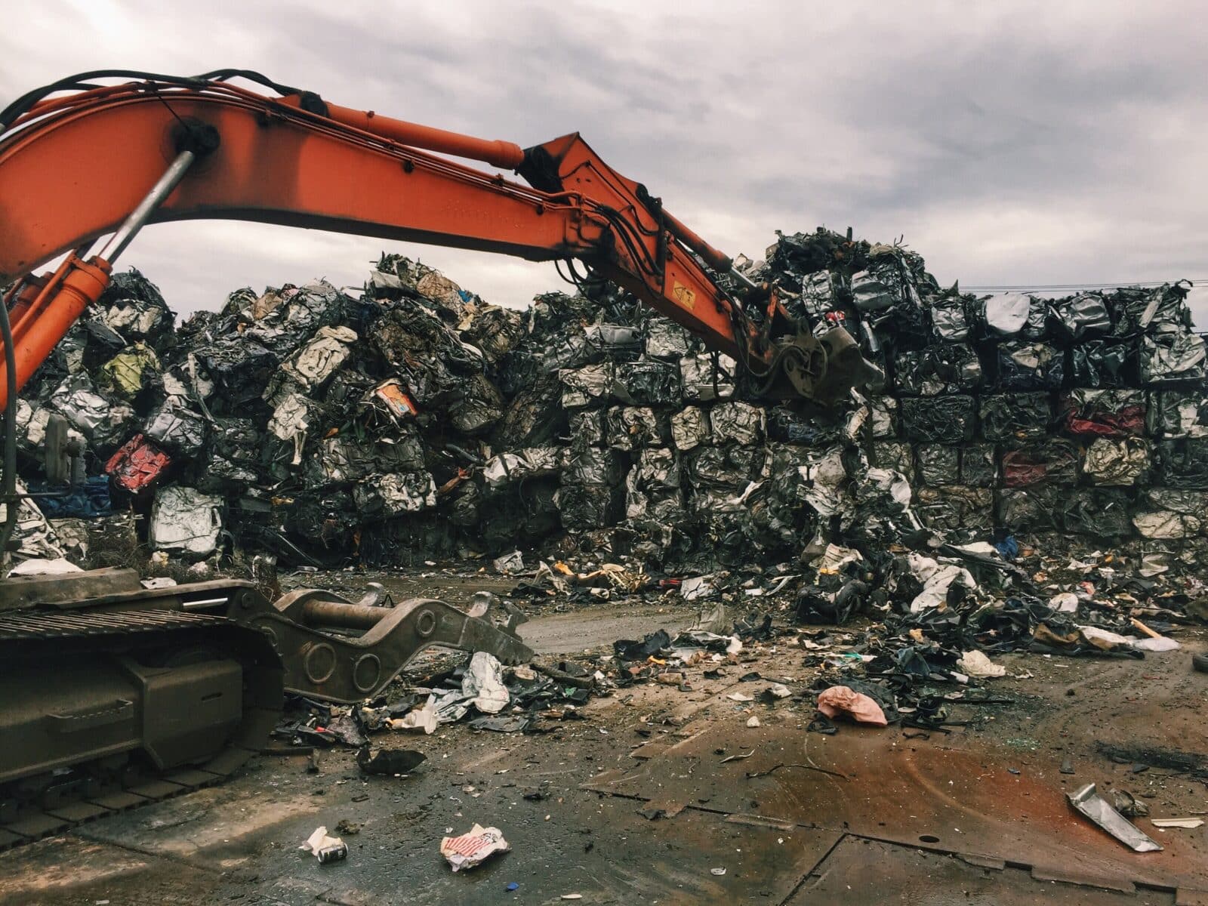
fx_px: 1012
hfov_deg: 61.7
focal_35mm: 29
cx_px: 604
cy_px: 453
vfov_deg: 48.2
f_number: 2.2
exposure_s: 1/216
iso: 32
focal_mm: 4.15
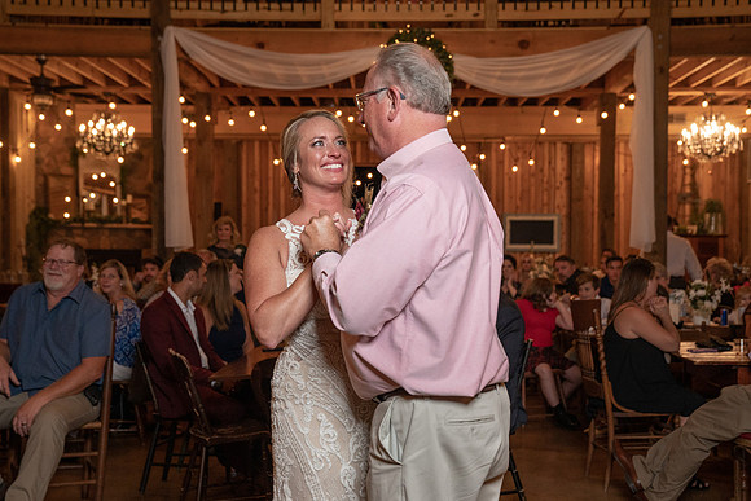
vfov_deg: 28.2
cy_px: 271
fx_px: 999
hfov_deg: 41.2
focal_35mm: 48
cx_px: 386
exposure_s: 1/200
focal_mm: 44
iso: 2000
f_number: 4
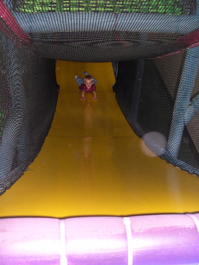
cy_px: 132
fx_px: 291
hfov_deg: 37.7
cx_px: 100
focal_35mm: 38
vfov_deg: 49.0
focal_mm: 8
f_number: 2.8
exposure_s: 1/60
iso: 200
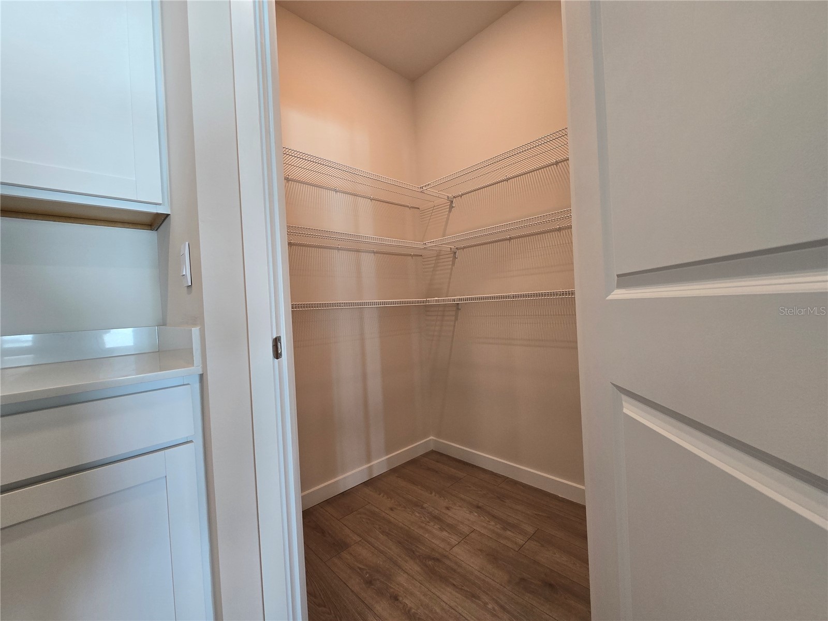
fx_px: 311
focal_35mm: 13
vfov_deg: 89.9
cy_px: 310
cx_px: 414
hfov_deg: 106.2
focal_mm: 2.2
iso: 80
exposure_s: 1/60
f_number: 2.2
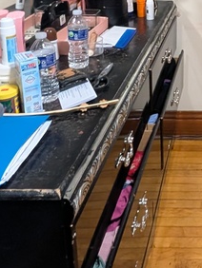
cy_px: -12
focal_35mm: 46
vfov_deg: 36.2
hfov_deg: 27.4
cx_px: 248
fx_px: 357
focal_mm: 2.02
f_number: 1.7
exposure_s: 1/60
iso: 519
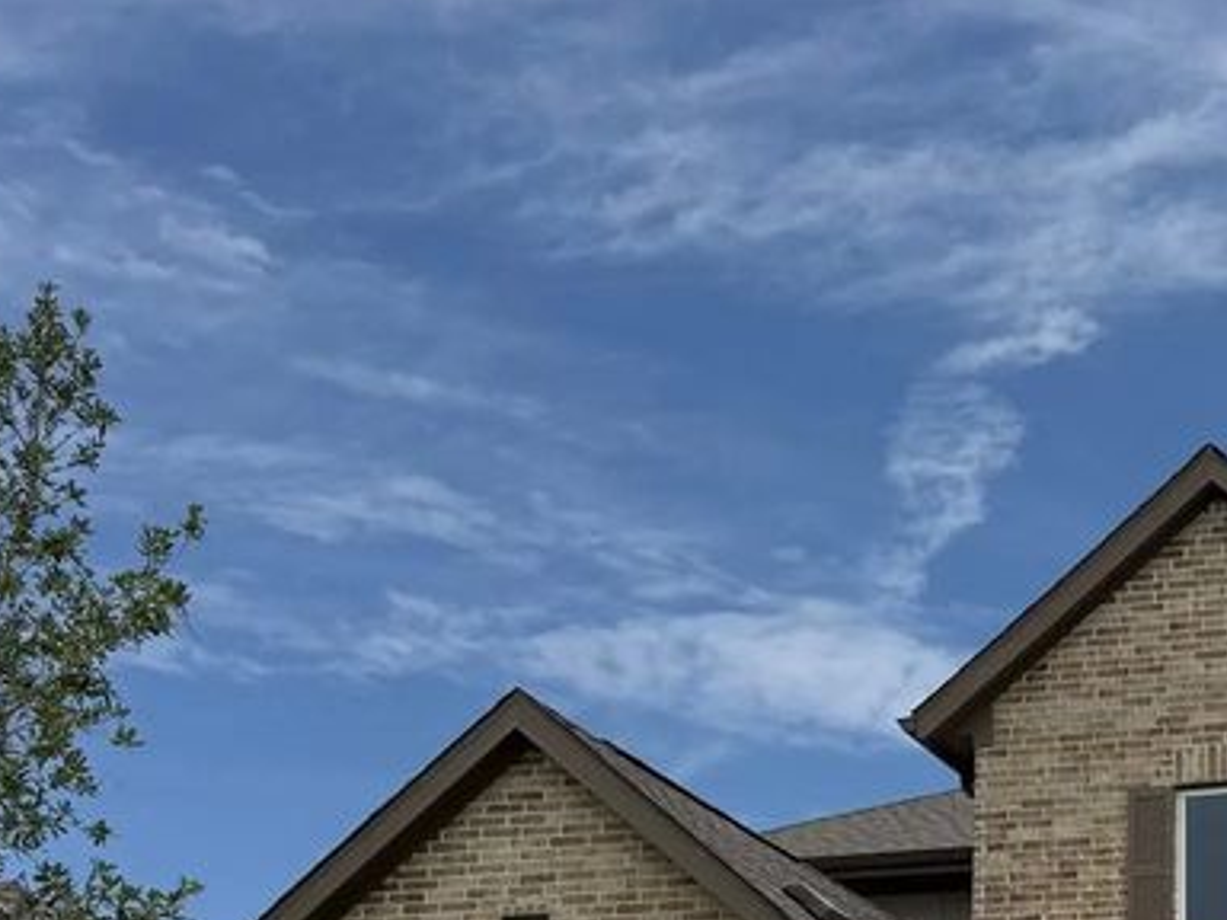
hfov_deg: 27.4
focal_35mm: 64
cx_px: 1384
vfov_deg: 21.5
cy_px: 1064
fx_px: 2269
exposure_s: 1/10309
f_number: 1.78
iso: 80
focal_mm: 6.76
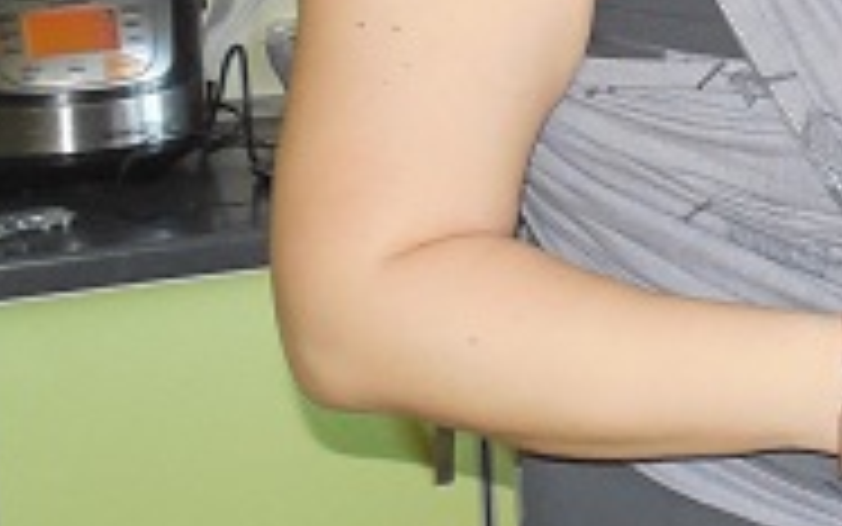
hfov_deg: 19.2
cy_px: 52
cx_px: 1130
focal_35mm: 99
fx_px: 2272
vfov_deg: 13.1
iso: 400
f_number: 3.3
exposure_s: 1/30
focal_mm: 4.5
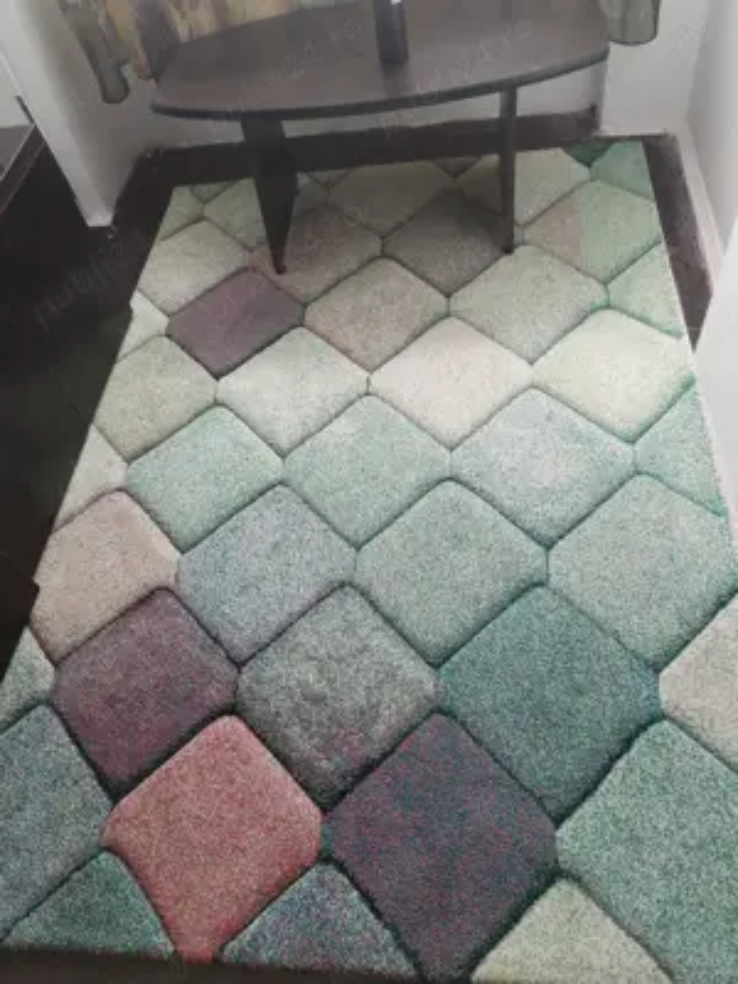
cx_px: 369
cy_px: 492
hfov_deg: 48.2
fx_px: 824
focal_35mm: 29
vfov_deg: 61.7
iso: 851
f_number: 1.8
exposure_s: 1/24
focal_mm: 4.75
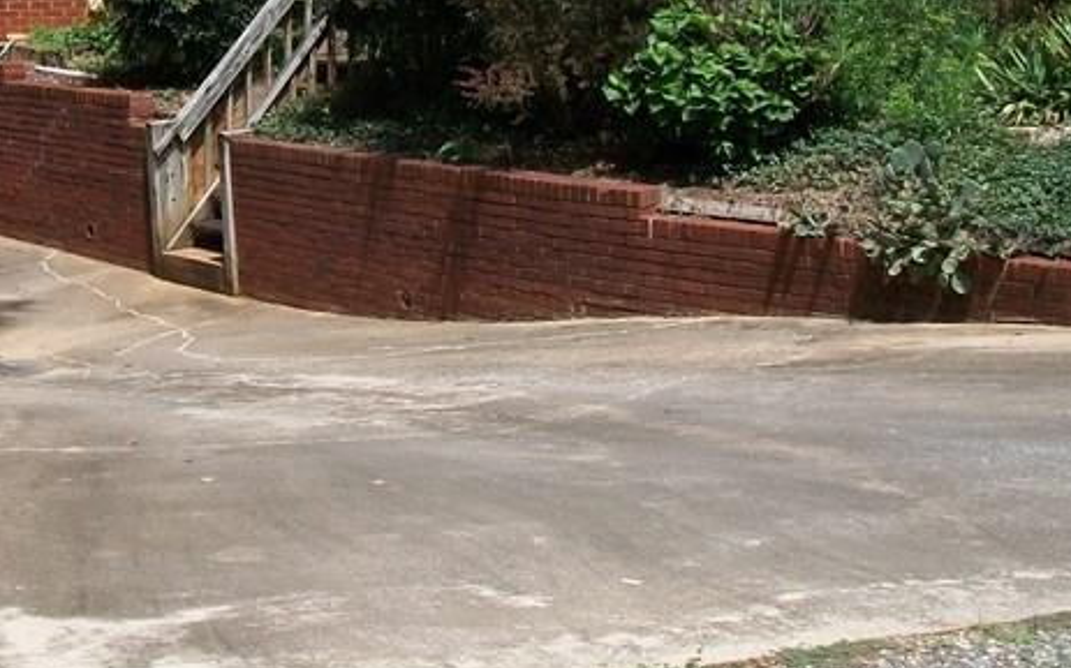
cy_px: 90
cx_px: 257
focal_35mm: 75
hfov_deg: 27.1
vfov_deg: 17.2
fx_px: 2188
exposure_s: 1/400
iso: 80
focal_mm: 5.7
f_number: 5.5
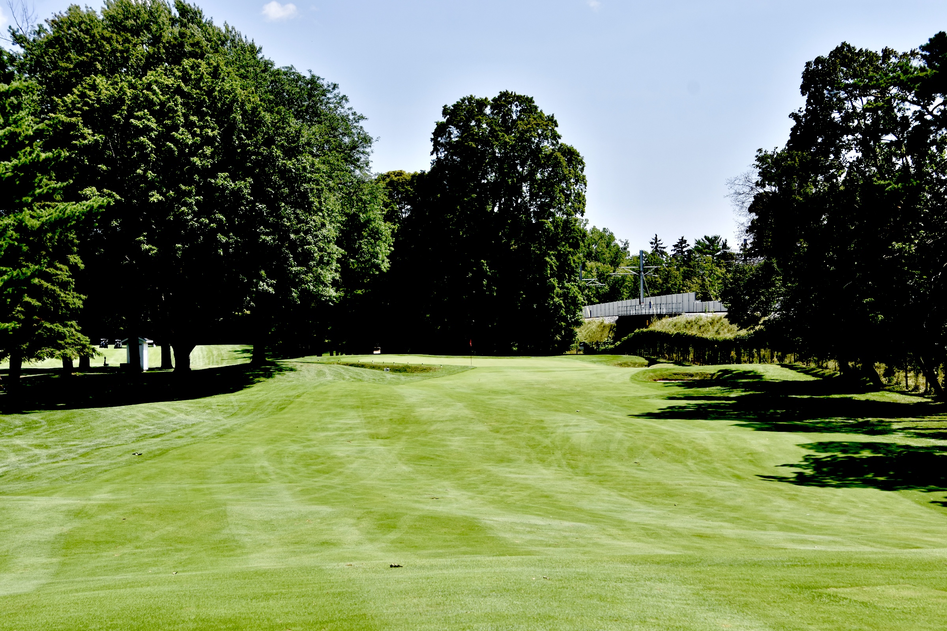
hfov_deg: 30.5
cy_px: 316
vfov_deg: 20.6
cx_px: 474
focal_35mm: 66
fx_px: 1736
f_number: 8
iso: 220
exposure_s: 1/500
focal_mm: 44
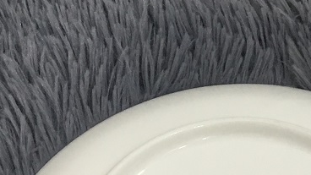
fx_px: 907
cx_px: 244
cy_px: 175
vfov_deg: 10.9
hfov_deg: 19.3
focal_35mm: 110
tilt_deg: -54.1
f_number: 2.4
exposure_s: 1/33
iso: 50
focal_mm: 3.3
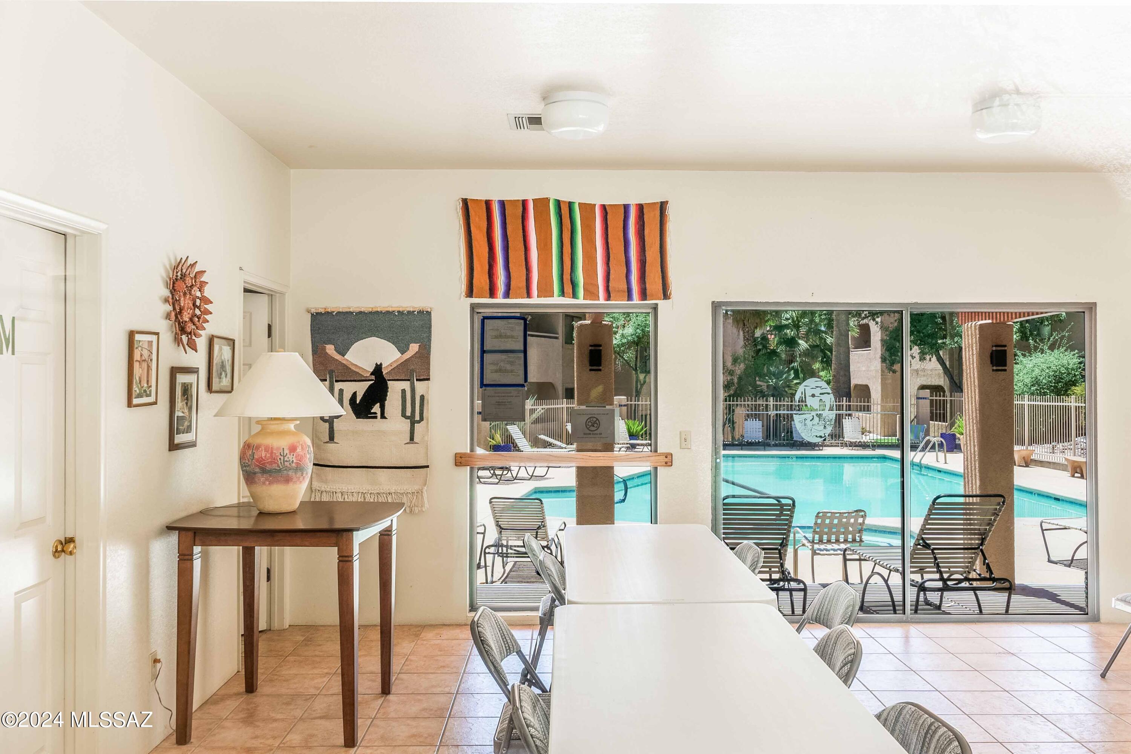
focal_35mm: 30
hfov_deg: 61.9
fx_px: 942
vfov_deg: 43.6
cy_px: 377
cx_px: 566
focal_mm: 20
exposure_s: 1/13
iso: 100
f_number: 8
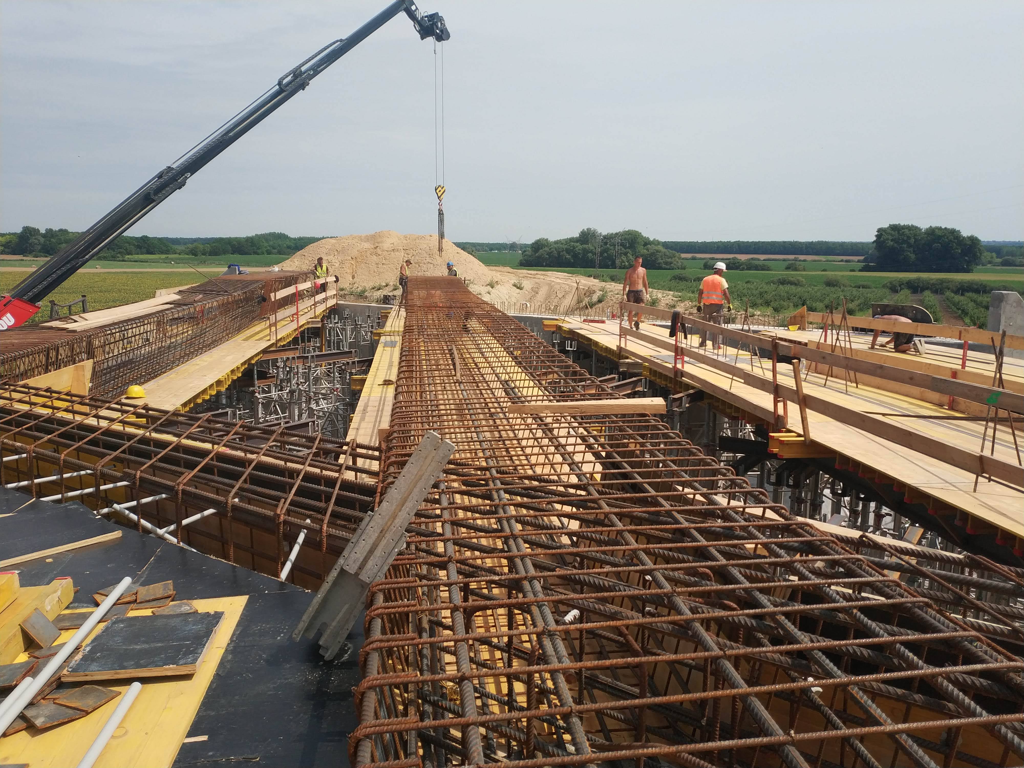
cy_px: 384
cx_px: 512
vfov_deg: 44.2
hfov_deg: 56.8
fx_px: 947
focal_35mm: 32
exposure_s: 1/1807
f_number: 2
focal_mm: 4.5
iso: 101
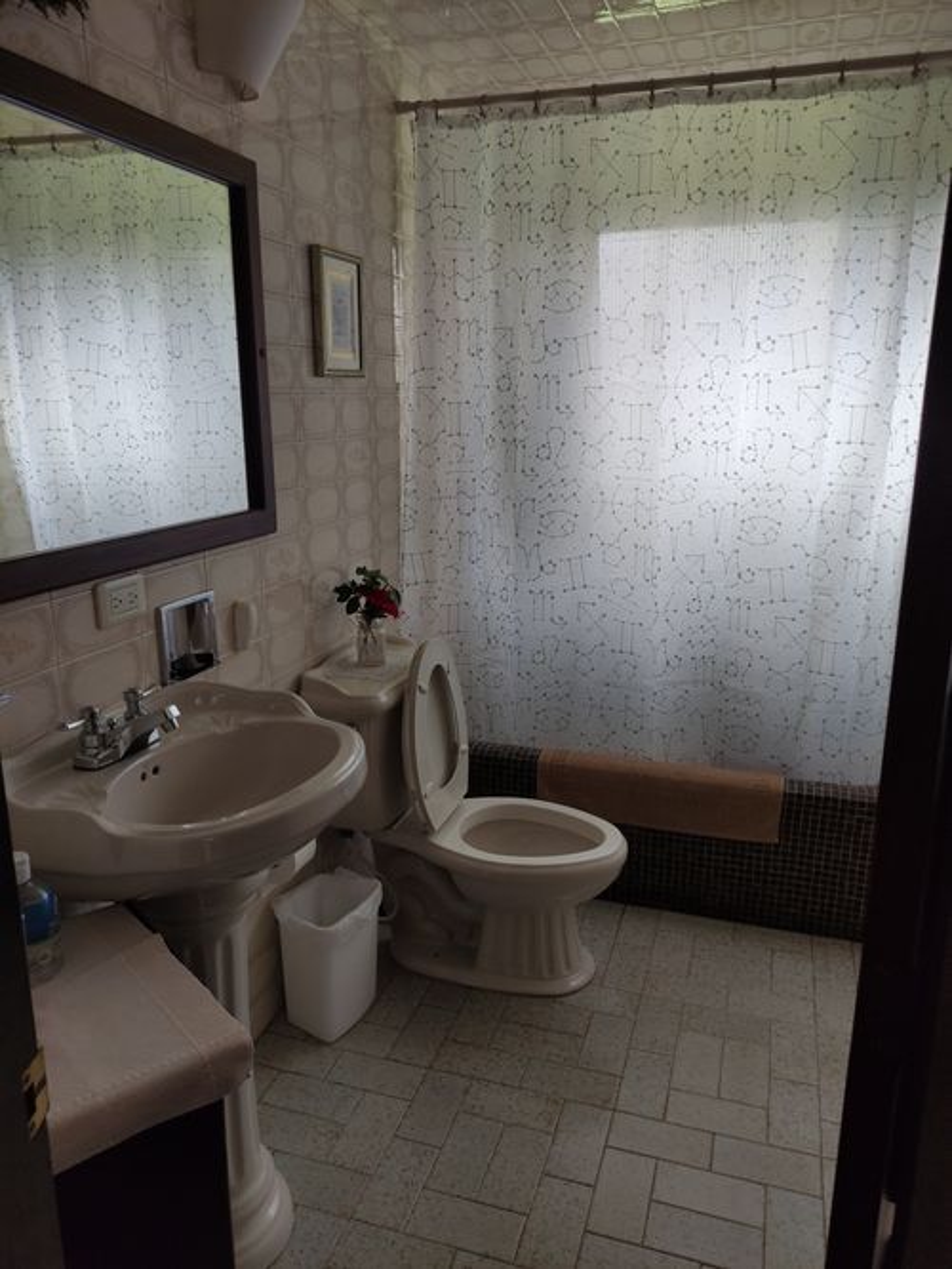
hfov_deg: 54.9
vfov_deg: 69.4
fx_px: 916
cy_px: 634
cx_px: 476
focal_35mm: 25
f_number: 1.89
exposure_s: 1/60
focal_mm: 5.43
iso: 187
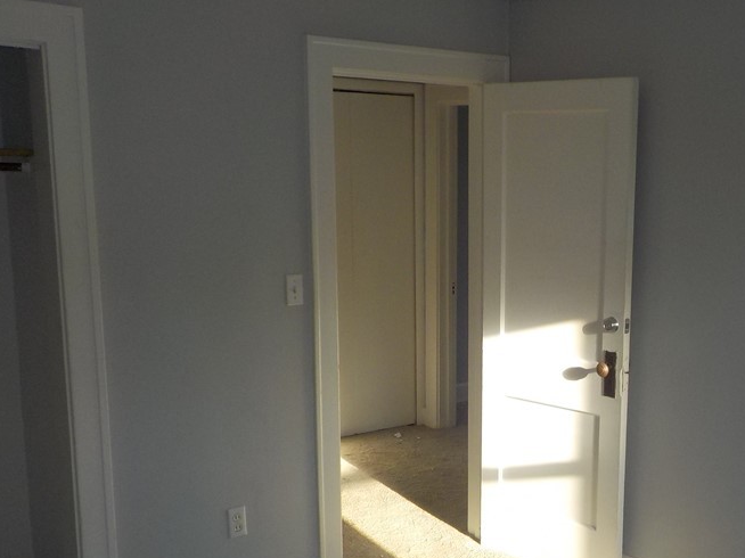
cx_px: 541
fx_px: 1011
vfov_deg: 30.6
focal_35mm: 47
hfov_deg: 39.6
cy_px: 374
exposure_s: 1/200
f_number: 3.3
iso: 125
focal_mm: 4.1
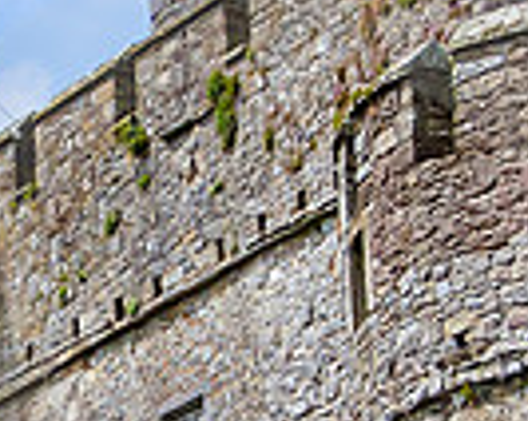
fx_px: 6335
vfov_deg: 3.8
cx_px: 5
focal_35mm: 406
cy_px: 259
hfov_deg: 4.8
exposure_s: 1/1600
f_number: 5
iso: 320
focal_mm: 40
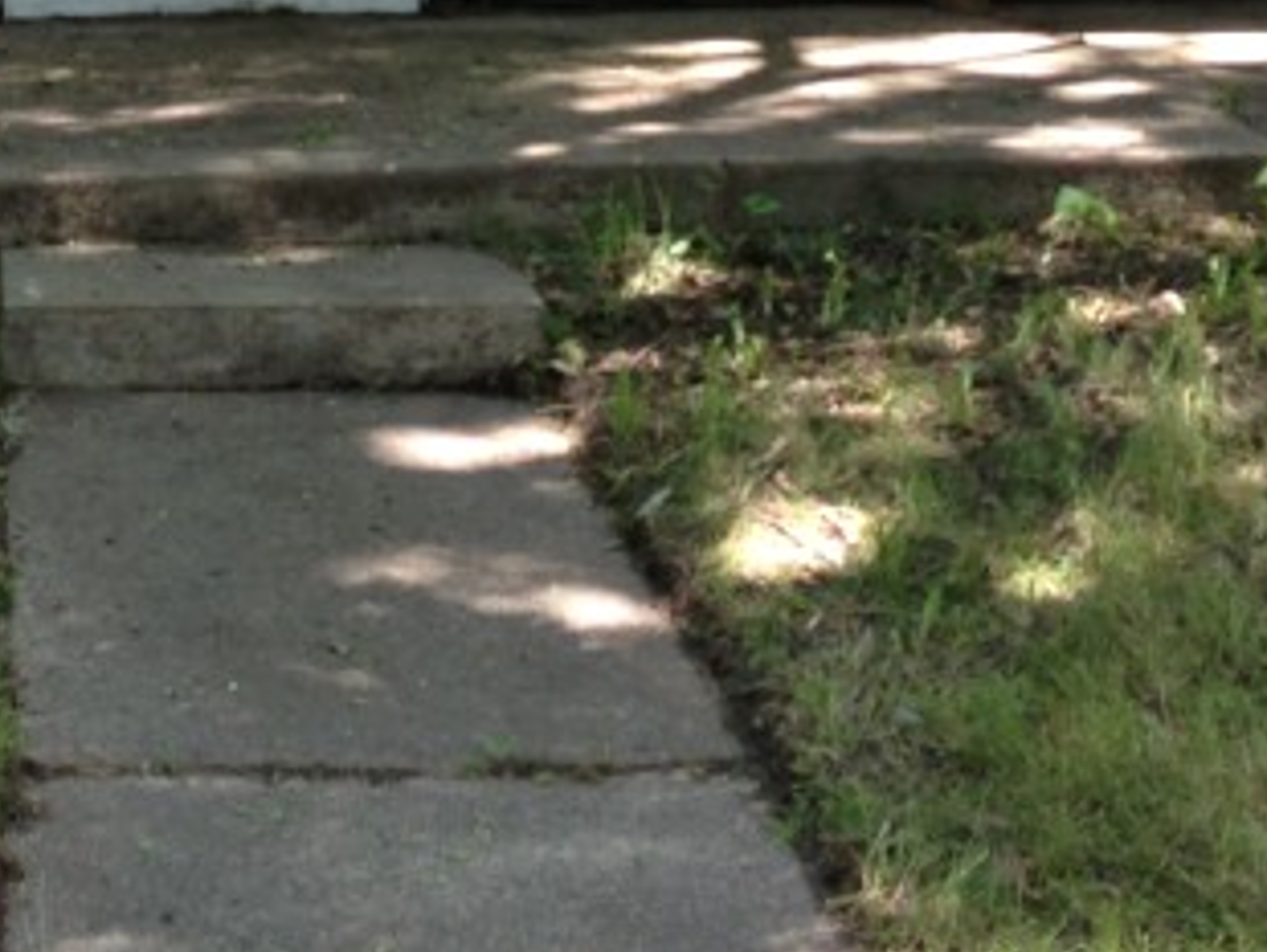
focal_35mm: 109
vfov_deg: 12.7
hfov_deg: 17.8
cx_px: 204
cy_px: -572
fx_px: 3993
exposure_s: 1/132
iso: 50
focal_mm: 4.13
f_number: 2.4
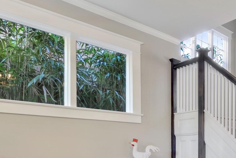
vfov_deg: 34.7
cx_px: 215
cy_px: 143
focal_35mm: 36
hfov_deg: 47.4
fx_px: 236
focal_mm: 10
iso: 400
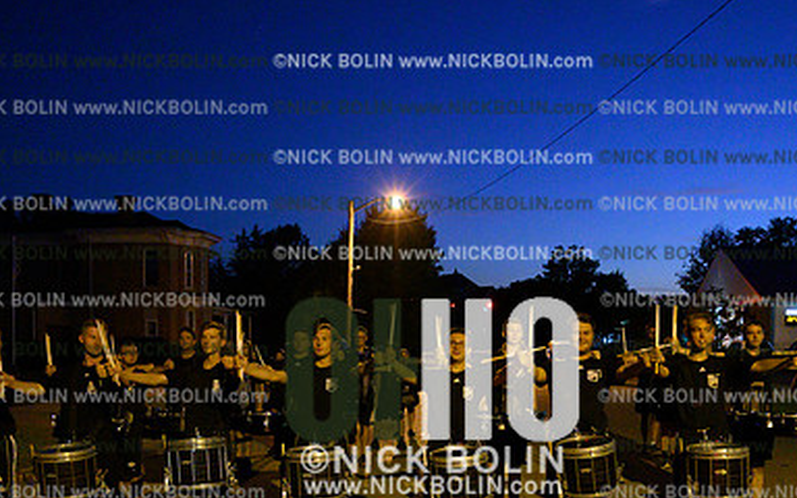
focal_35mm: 40
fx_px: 869
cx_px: 432
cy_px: 396
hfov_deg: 49.2
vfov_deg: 31.2
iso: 32000
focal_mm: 26
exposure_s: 1/250
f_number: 4
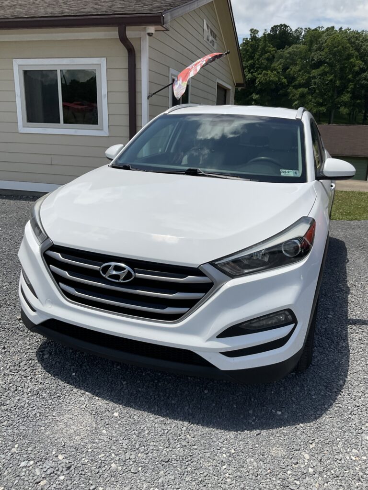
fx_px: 411
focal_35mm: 29
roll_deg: -1.7
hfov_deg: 48.2
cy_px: 245
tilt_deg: -16.7
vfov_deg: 61.7
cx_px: 184
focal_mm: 3
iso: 16
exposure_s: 1/3788
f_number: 1.8
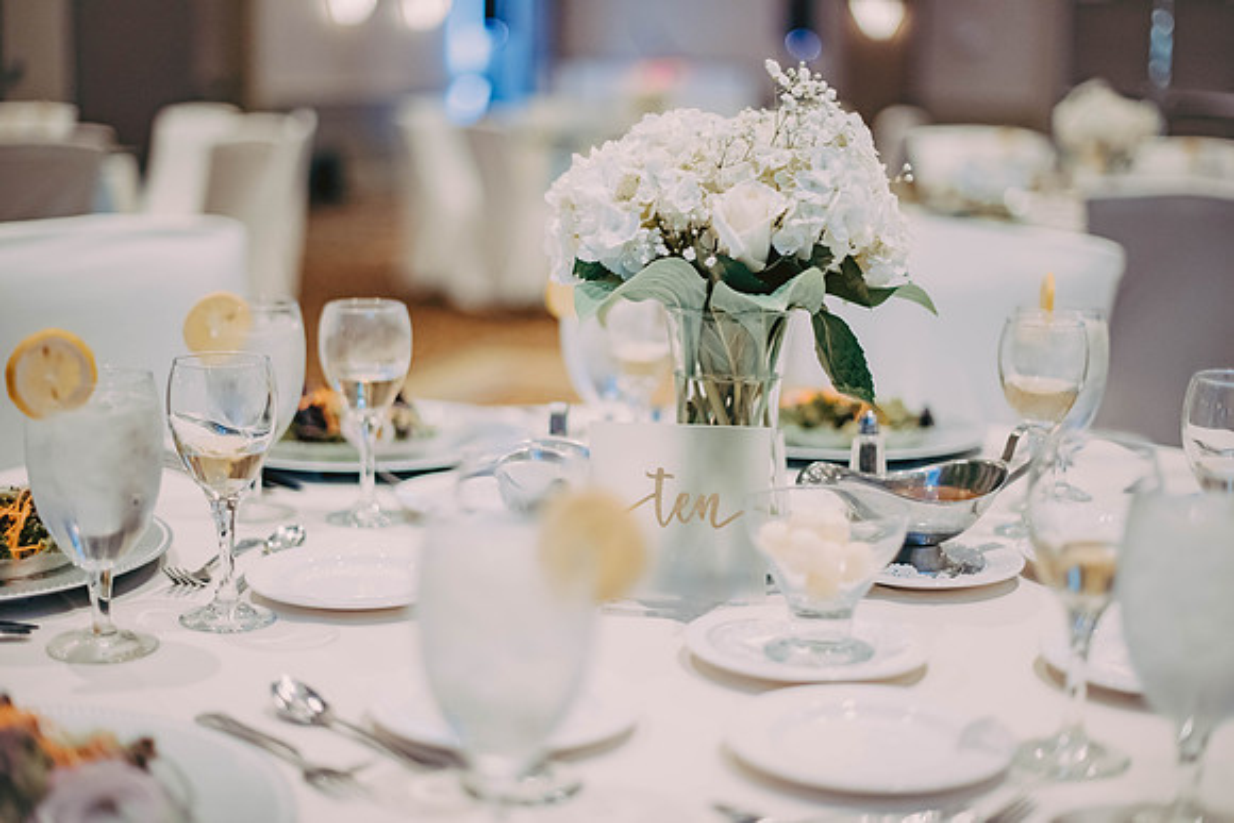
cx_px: 617
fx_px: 1714
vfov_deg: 27.0
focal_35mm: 50
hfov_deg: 39.6
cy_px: 412
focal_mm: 50
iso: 1000
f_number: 1.4
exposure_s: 1/160
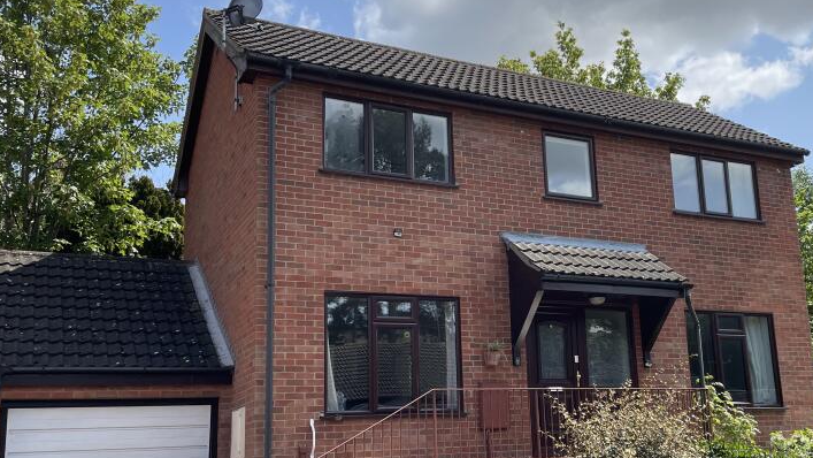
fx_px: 884
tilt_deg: +12.1
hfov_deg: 48.9
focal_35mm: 41
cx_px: 512
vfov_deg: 28.9
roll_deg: +4.8
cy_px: 281
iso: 32
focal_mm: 4.2
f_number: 1.6
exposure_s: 1/2959
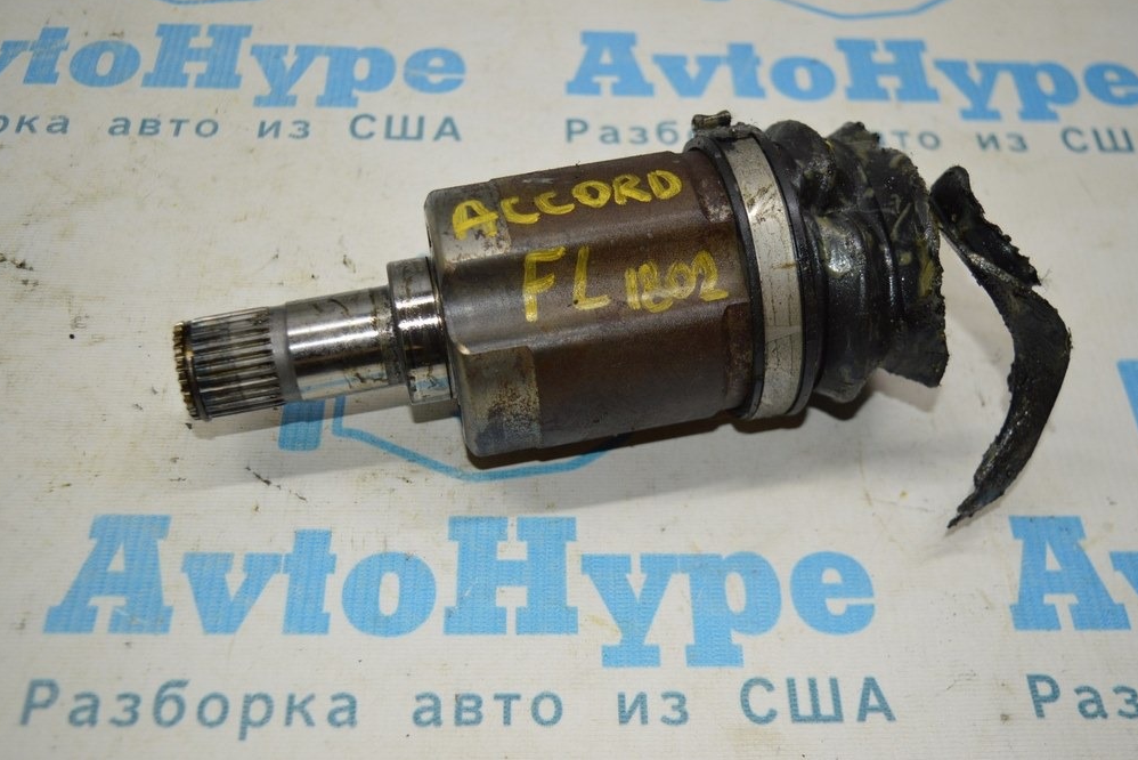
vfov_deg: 32.3
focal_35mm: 42
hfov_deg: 46.9
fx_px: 1313
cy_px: 374
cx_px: 562
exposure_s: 1/100
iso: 400
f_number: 4
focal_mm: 27
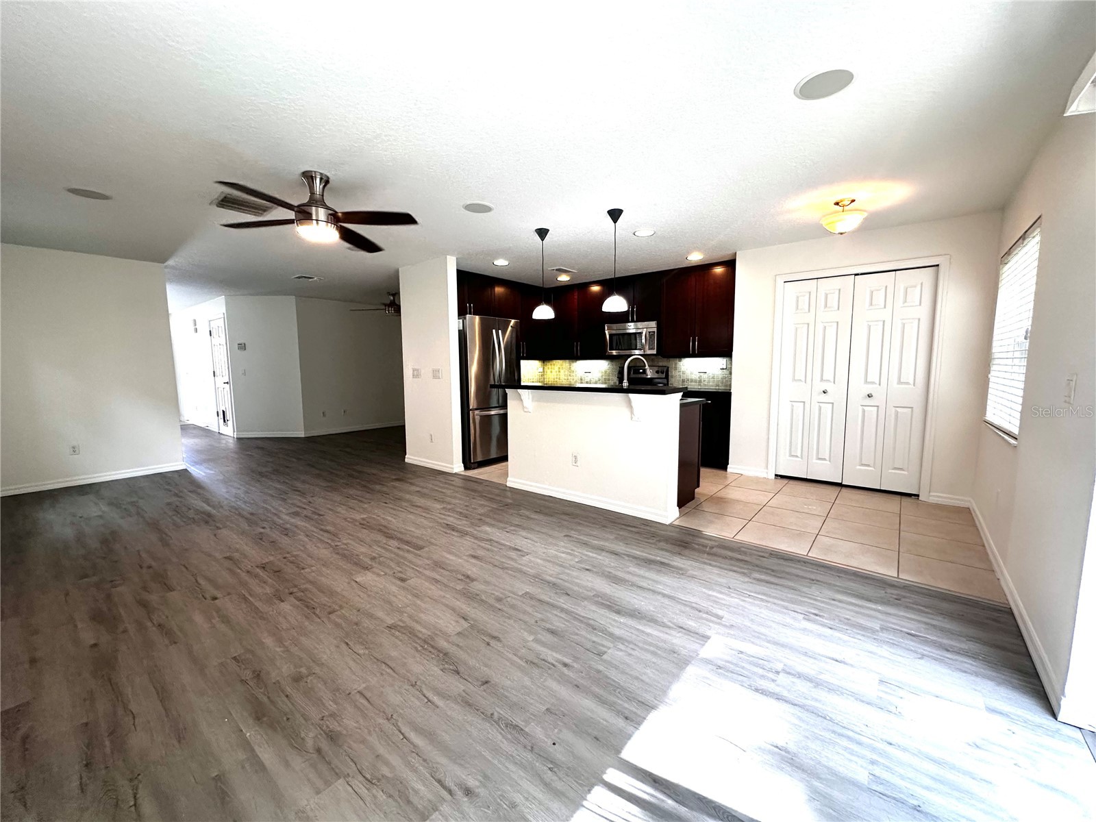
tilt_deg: -6.3
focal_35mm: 14
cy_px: 411
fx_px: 443
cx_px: 548
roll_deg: +0.0
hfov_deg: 102.1
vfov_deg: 85.7
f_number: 2.2
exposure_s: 1/60
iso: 200
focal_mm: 2.22
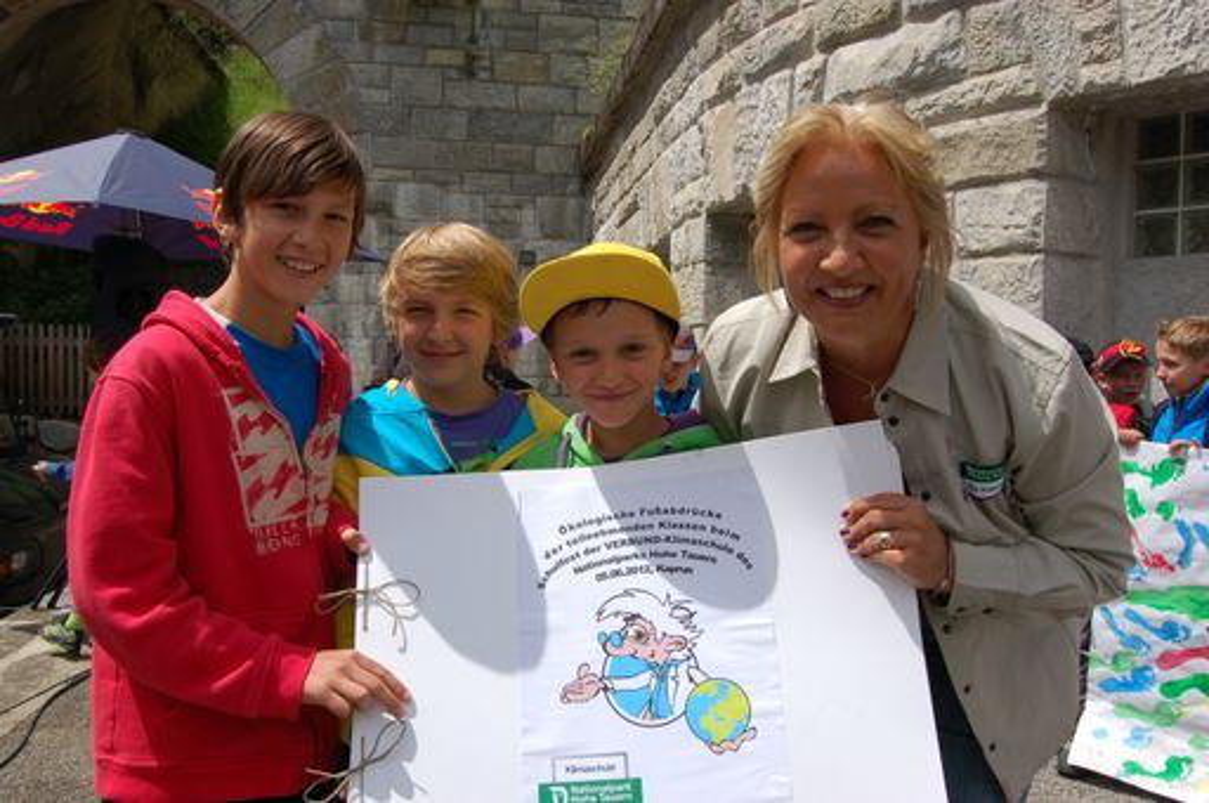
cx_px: 604
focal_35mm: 28
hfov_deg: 64.6
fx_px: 956
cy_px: 402
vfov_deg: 45.6
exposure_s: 1/400
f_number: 10
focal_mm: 19
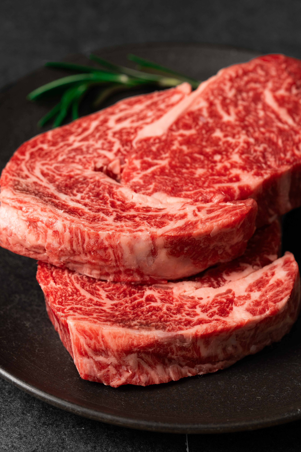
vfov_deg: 22.6
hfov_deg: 15.2
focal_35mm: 90
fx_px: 1129
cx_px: 150
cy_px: 226
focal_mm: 90
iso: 500
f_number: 6.3
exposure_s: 1/60
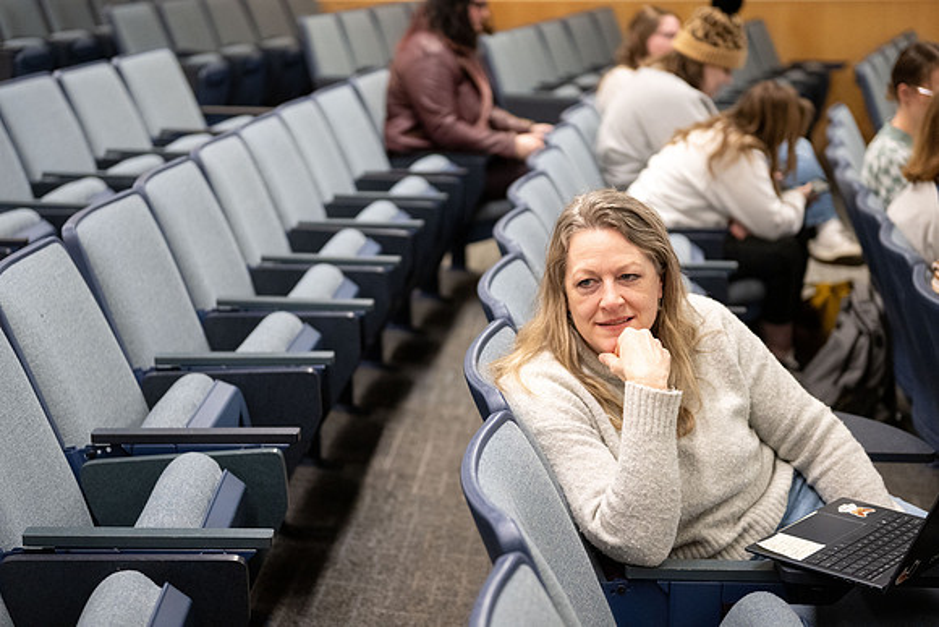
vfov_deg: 19.5
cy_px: 314
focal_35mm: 70
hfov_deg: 28.8
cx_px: 470
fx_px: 1826
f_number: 2.8
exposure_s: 1/200
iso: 3200
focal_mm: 70
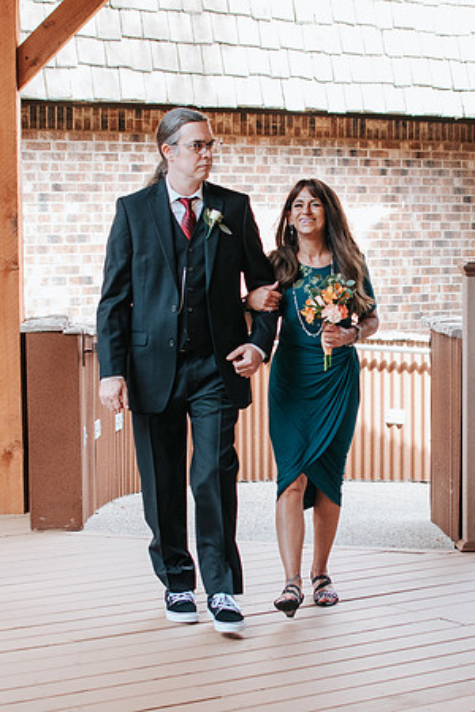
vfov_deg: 23.7
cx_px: 323
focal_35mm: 86
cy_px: 385
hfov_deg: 15.9
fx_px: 1695
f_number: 3.5
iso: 800
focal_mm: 35
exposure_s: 1/250
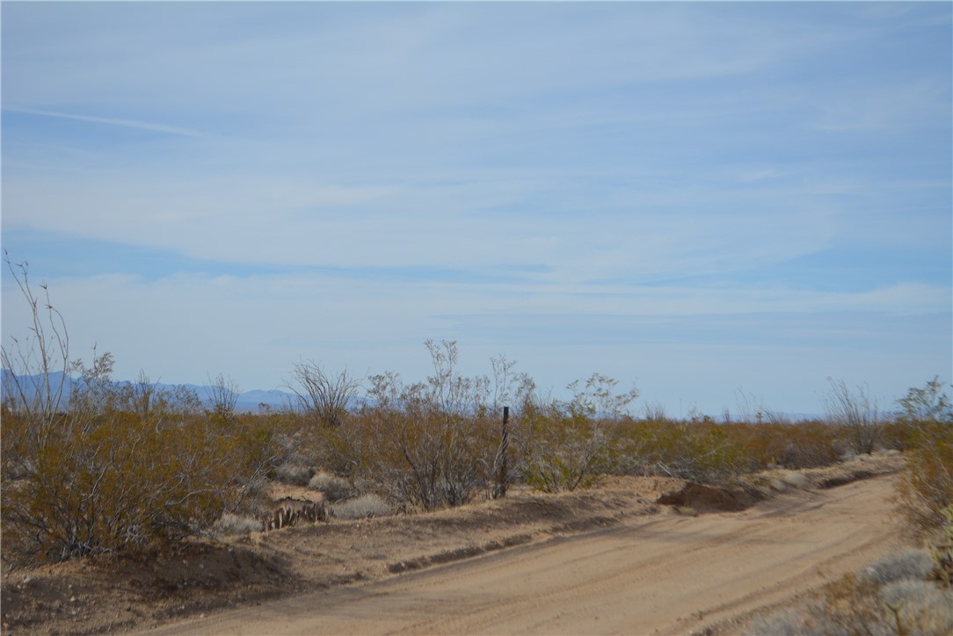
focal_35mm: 82
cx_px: 476
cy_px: 318
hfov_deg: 24.6
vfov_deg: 16.6
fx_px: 2185
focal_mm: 55
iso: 400
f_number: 7.1
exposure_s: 1/1600
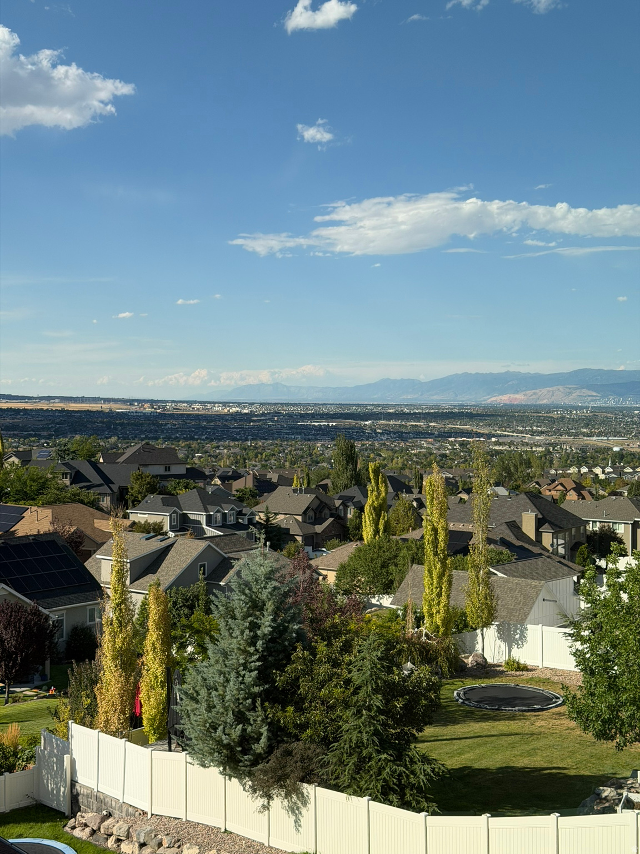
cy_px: 427
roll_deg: -0.5
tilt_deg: -2.5
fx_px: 1183
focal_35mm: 48
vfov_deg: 39.7
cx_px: 320
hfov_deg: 30.3
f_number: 1.78
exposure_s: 1/4098
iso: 64
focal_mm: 6.76
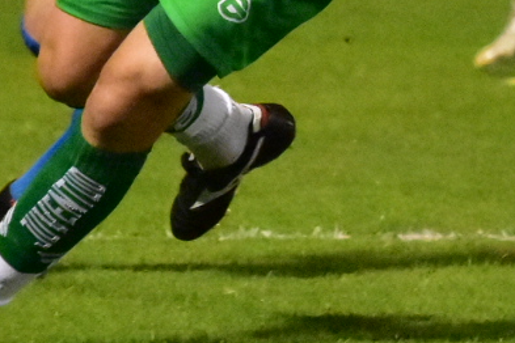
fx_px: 9727
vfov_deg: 2.0
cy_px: -234
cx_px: 484
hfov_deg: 3.0
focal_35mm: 680
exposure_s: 1/1000
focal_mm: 110
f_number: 3.2
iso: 6400
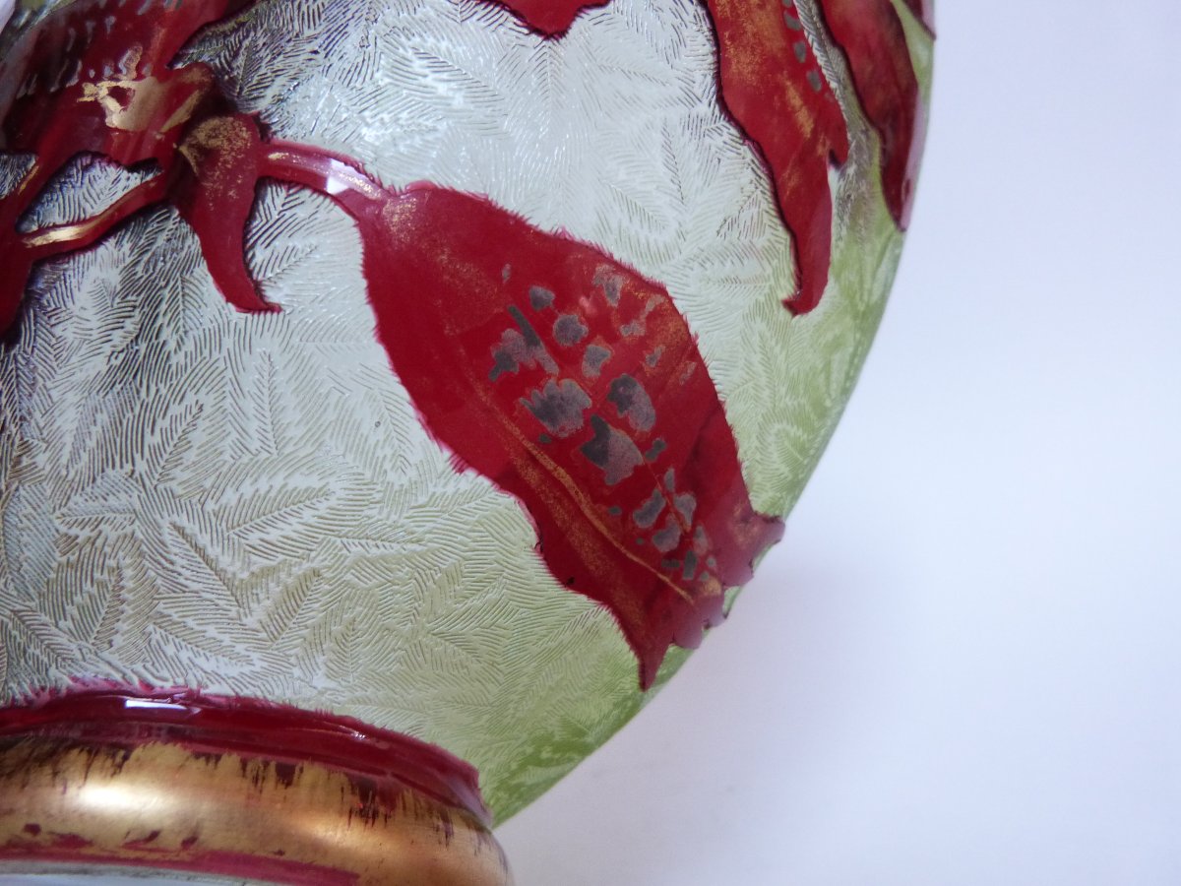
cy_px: 443
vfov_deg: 54.9
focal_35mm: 25
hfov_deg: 69.4
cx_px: 590
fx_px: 853
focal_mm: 4.5
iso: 320
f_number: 2.8
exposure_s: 1/60
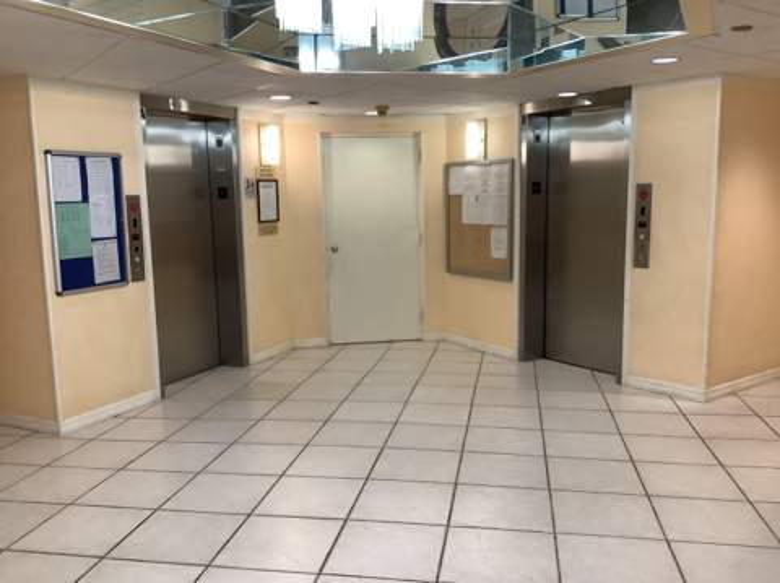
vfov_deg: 45.4
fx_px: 698
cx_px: 390
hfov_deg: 58.4
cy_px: 292
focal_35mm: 31
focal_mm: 3.3
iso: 200
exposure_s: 1/60
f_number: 2.4
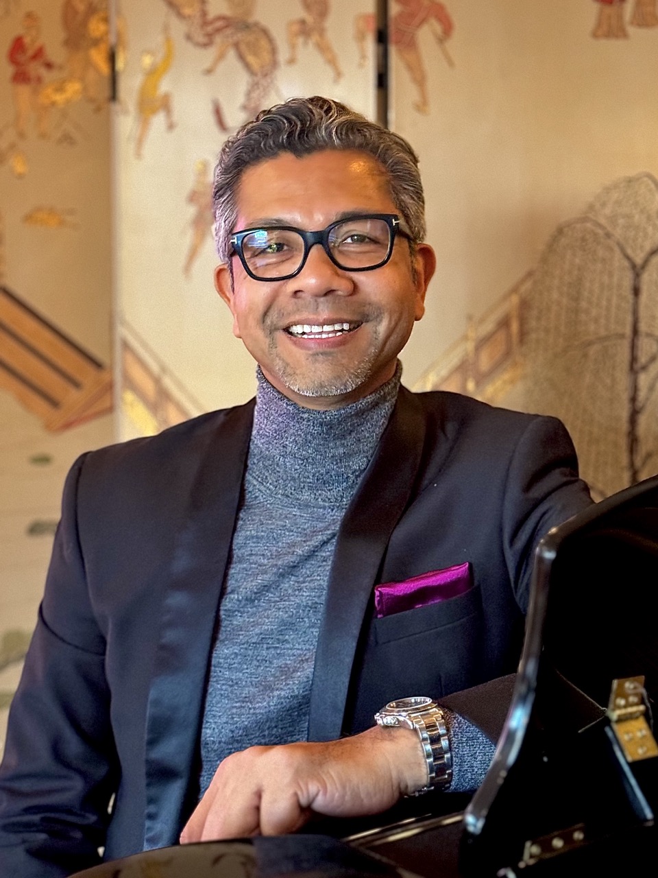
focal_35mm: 48
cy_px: 439
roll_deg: +0.4
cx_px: 329
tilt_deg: -9.1
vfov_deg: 39.7
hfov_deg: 30.3
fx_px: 1217
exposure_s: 1/20
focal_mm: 6.86
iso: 800
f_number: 1.78
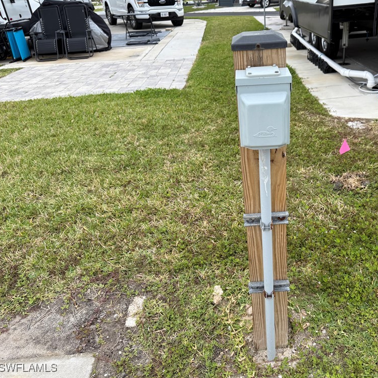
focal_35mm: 29
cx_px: 253
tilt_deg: -28.4
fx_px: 358
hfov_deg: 54.4
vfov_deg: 55.6
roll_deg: +4.2
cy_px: 185
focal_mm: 6.76
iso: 80
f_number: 1.78
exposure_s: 1/683
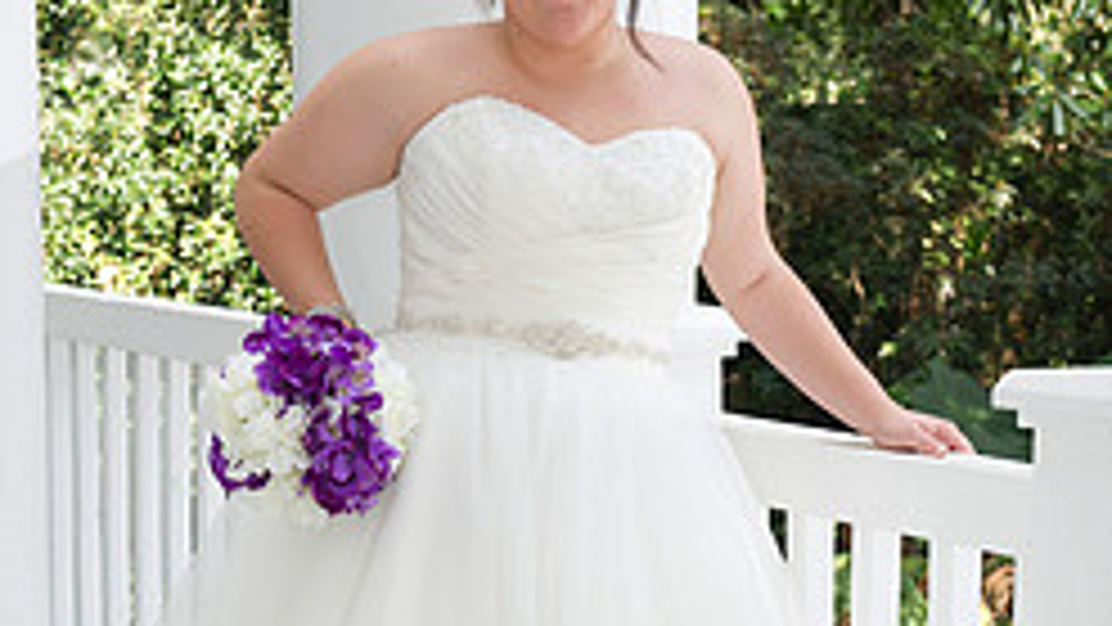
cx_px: 551
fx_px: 3096
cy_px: 576
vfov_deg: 11.5
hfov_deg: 20.4
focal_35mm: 105
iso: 320
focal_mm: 55
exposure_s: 1/160
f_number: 7.1
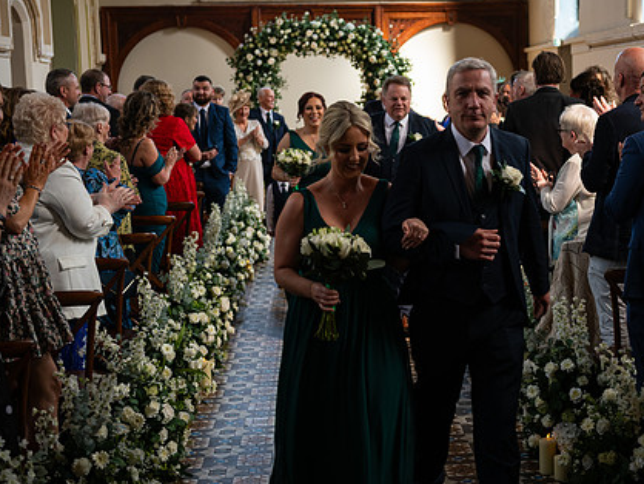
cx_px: 438
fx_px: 1191
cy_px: 218
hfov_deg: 30.0
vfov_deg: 22.9
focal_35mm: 64
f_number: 3.5
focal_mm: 48
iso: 500
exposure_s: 1/160
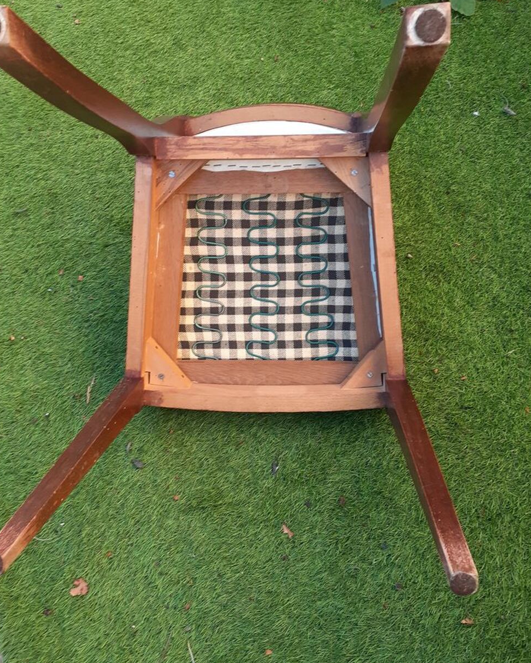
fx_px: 570
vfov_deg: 60.4
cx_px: 268
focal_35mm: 29
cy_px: 308
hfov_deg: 50.0
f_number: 1.9
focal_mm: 3.6
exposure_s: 1/100
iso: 50
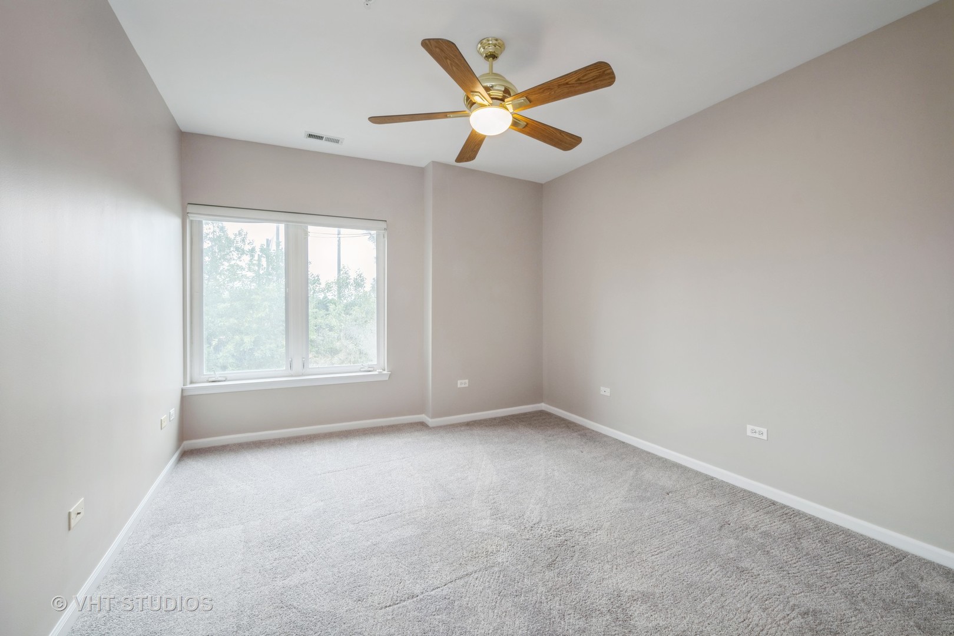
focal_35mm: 14
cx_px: 477
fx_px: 371
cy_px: 318
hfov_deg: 104.3
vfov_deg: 81.2
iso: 200
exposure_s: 1/15
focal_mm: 14
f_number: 9.5
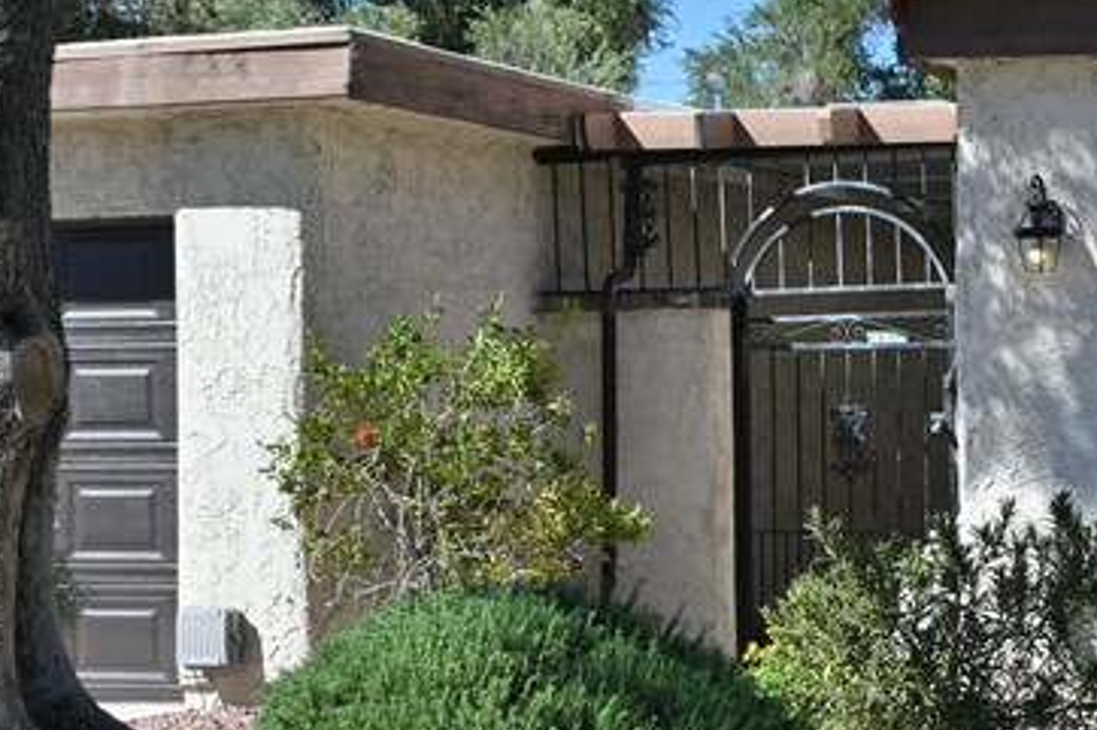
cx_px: 1453
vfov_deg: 15.1
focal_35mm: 90
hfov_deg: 20.5
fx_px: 2741
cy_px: 588
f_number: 16
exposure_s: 1/60
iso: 100
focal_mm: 30
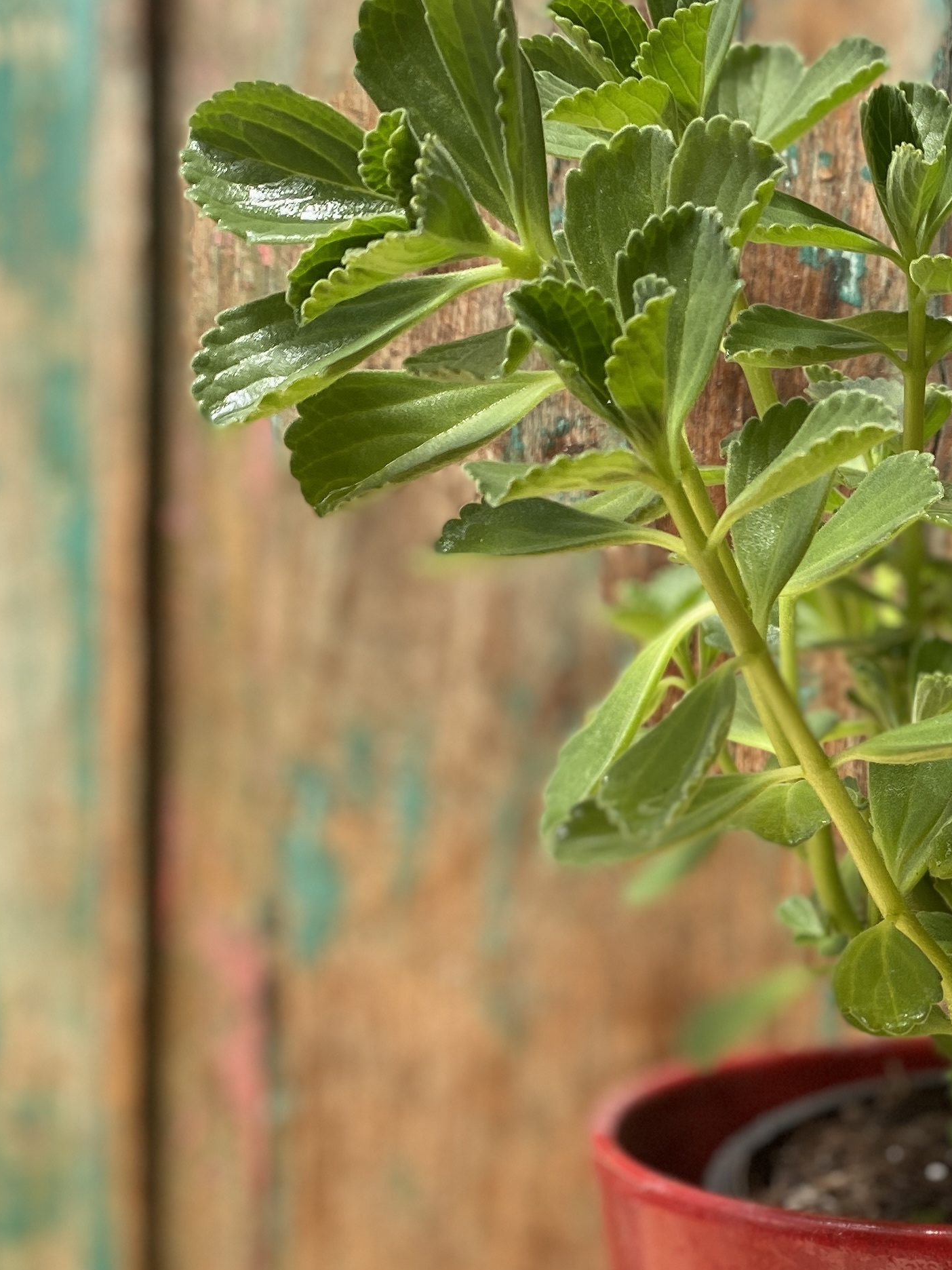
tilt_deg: -4.8
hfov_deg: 24.6
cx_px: 1011
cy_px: 879
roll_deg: -1.2
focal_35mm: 56
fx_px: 2053
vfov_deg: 33.9
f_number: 1.8
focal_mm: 4.25
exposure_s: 1/681
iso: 32
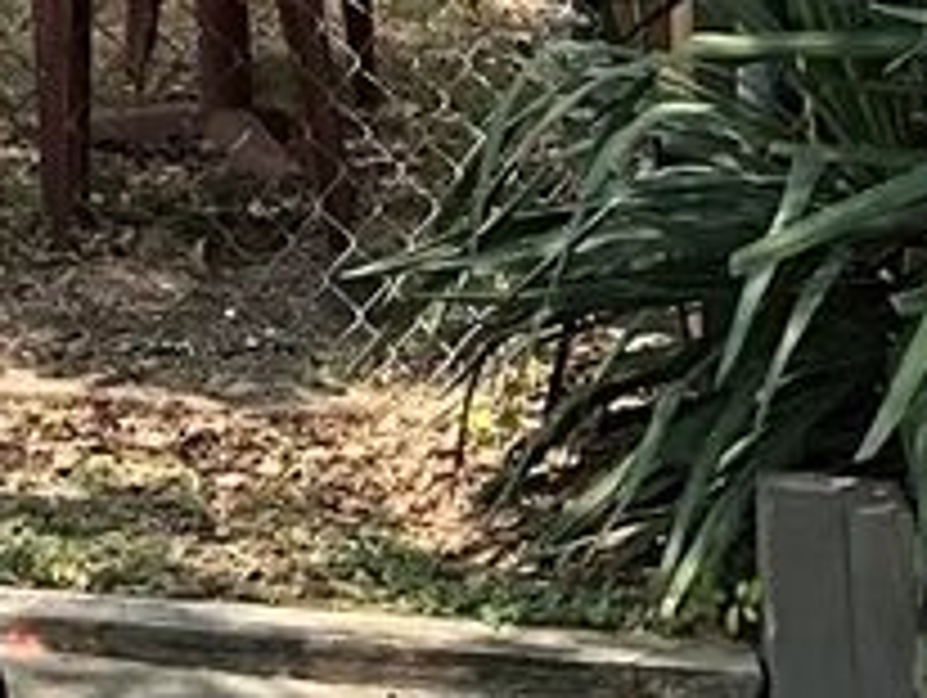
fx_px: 3861
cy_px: -1013
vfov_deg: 9.2
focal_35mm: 144
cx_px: -734
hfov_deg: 12.5
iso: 25
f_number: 1.8
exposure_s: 1/1035
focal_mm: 3
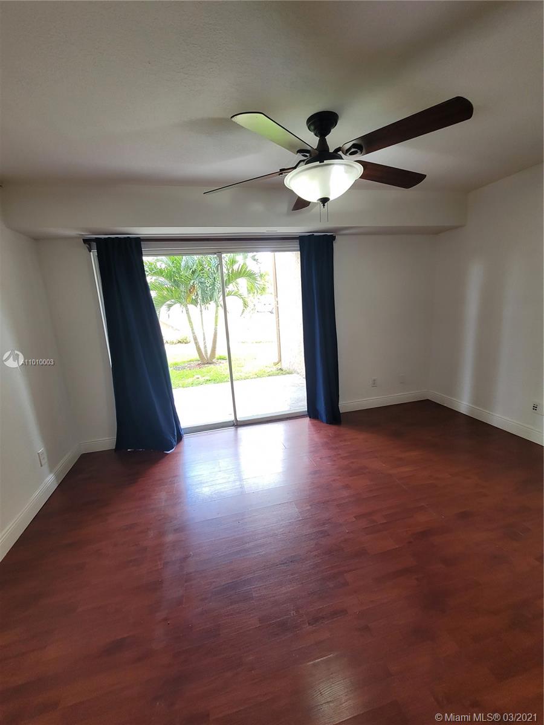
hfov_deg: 89.9
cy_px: 362
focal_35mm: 13
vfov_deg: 106.2
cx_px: 272
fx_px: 272
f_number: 2.2
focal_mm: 2.2
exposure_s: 1/59
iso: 125
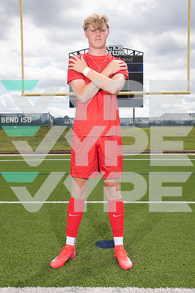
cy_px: 146
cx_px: 98
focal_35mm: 40
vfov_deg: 48.5
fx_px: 325
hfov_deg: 33.4
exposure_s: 1/400
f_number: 7.1
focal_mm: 40
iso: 125
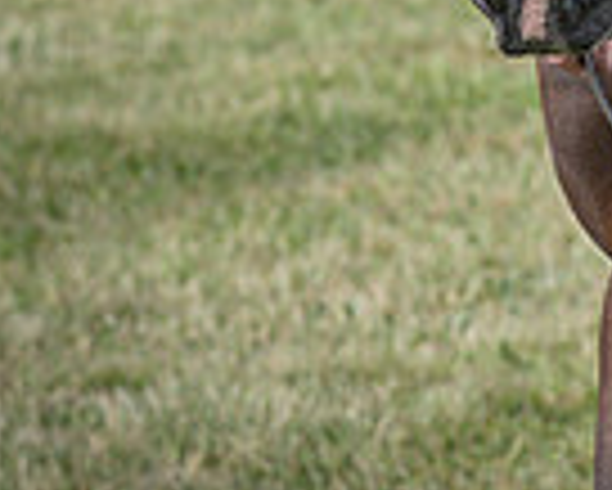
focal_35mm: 601
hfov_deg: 3.2
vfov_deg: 2.6
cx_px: 959
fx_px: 10894
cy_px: -184
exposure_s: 1/1600
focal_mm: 86
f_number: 5
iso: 400
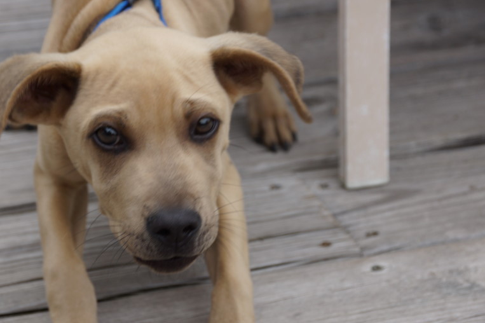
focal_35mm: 142
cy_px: 181
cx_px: 183
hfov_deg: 14.5
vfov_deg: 9.7
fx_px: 1907
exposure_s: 1/200
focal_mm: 75
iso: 100
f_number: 6.3
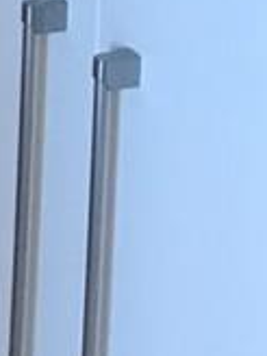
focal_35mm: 212
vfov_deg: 7.9
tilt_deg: -6.5
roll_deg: -0.8
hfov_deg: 6.3
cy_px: -742
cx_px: -625
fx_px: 2180
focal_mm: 4.15
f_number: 2.2
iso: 40
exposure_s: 1/30
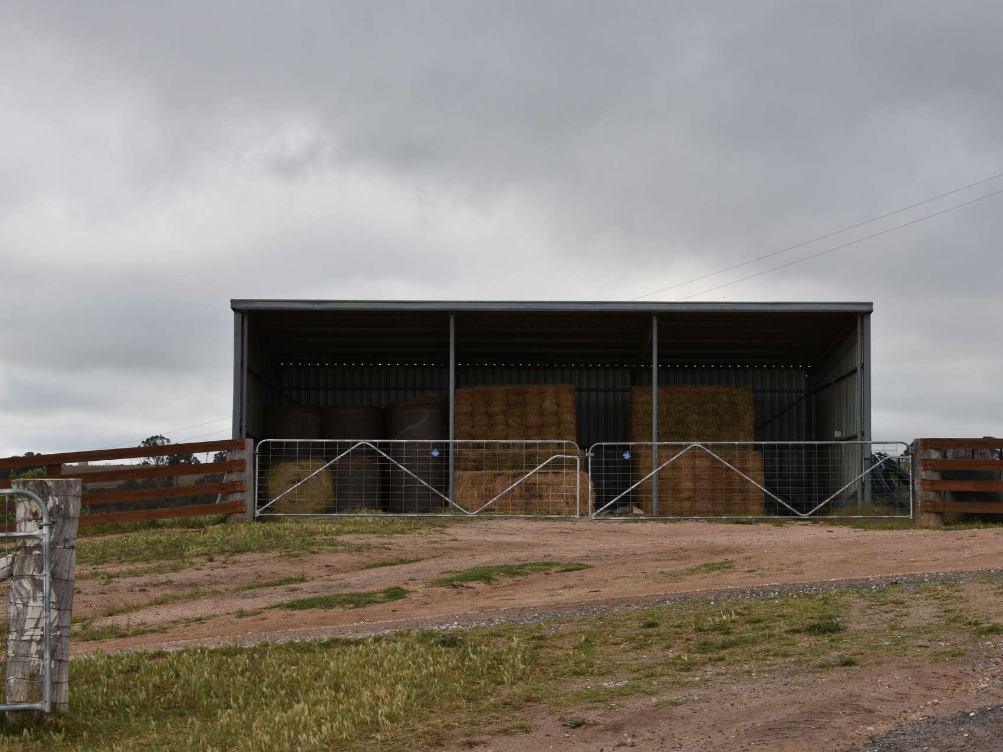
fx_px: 2595
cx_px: 553
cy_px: 376
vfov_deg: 16.5
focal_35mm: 90
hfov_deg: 21.9
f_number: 6.3
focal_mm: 55
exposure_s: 1/250
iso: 100
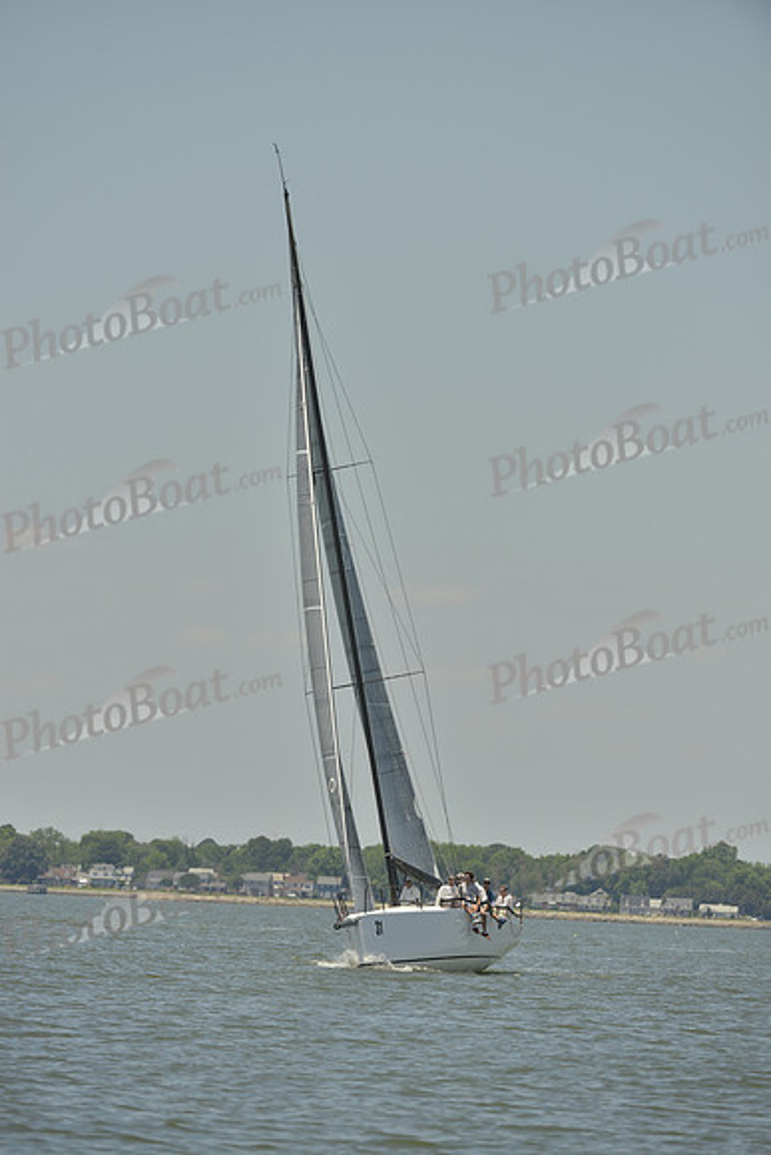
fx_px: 9310
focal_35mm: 290
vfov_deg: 7.1
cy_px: 578
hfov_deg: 4.7
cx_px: 386
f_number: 6.3
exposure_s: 1/1250
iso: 200
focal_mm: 290
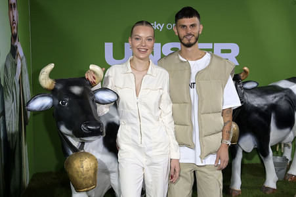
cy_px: 98
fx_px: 312
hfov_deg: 50.7
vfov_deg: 35.0
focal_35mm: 38
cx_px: 148
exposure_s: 1/250
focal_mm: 38
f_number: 5.6
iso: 2500
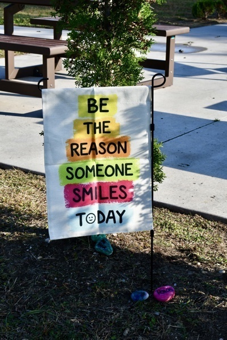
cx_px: 114
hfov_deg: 18.9
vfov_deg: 28.1
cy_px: 170
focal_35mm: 72
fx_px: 681
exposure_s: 1/800
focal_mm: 48
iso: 1000
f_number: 14
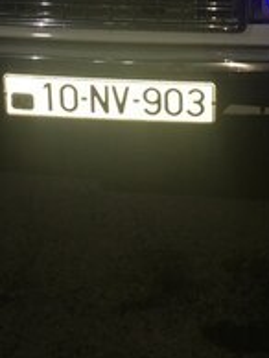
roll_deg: -1.6
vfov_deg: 24.2
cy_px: -55
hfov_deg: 19.9
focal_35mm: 74
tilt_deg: -6.9
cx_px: 181
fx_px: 765
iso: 32
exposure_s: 1/17
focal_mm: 4.15
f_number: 2.2
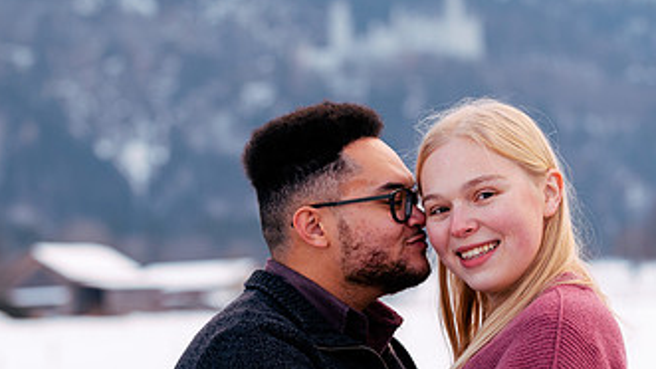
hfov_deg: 11.9
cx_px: 438
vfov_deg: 6.7
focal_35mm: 180
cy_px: 183
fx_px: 3130
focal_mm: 98
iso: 250
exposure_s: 1/320
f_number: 4.5
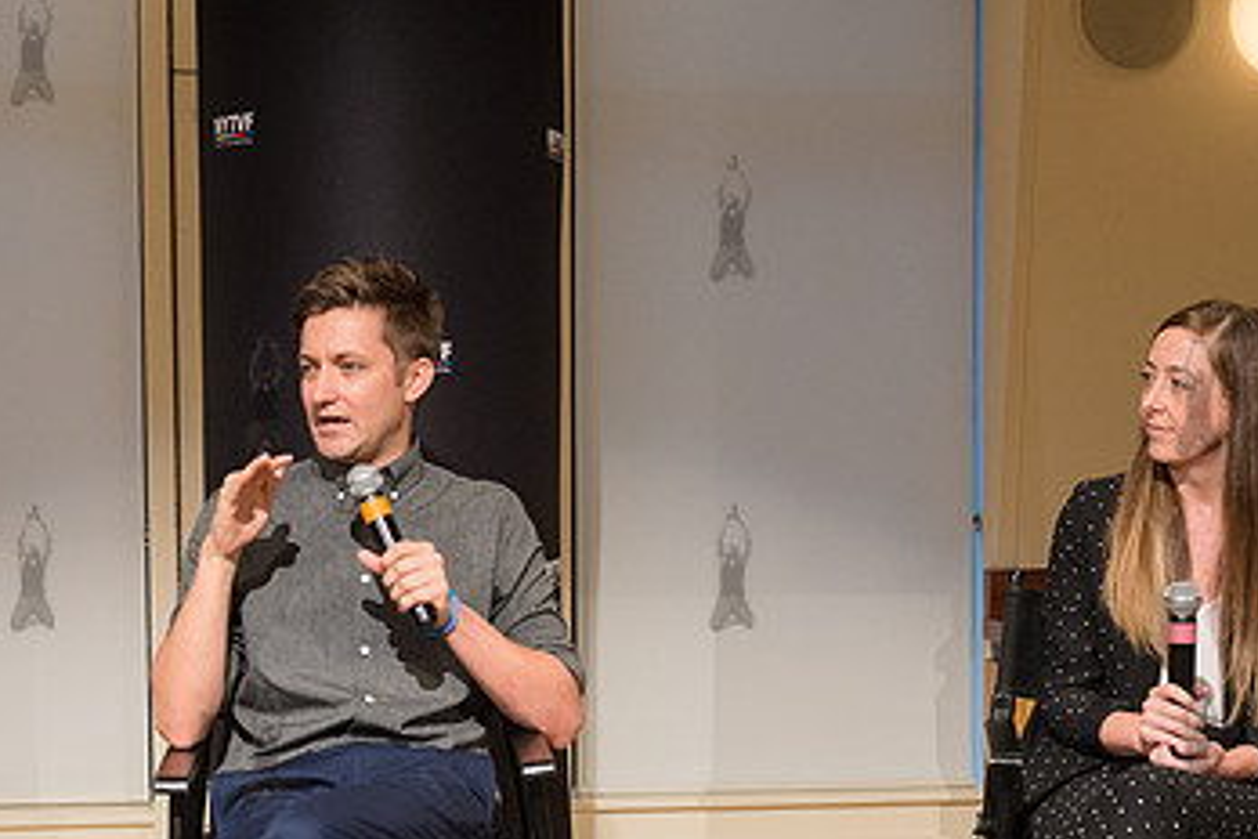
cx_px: 730
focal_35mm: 70
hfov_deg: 28.8
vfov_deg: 19.4
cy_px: 566
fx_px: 2446
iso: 2500
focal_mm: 42
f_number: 4
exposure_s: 1/250
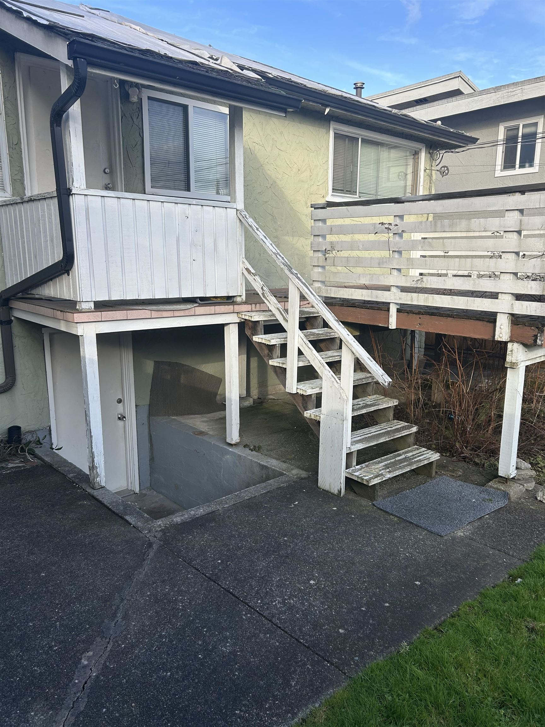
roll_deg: +0.7
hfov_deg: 53.1
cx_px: 272
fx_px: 546
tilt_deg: -10.1
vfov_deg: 67.3
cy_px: 364
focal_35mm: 26
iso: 50
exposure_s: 1/1068
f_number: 1.5
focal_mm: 5.7
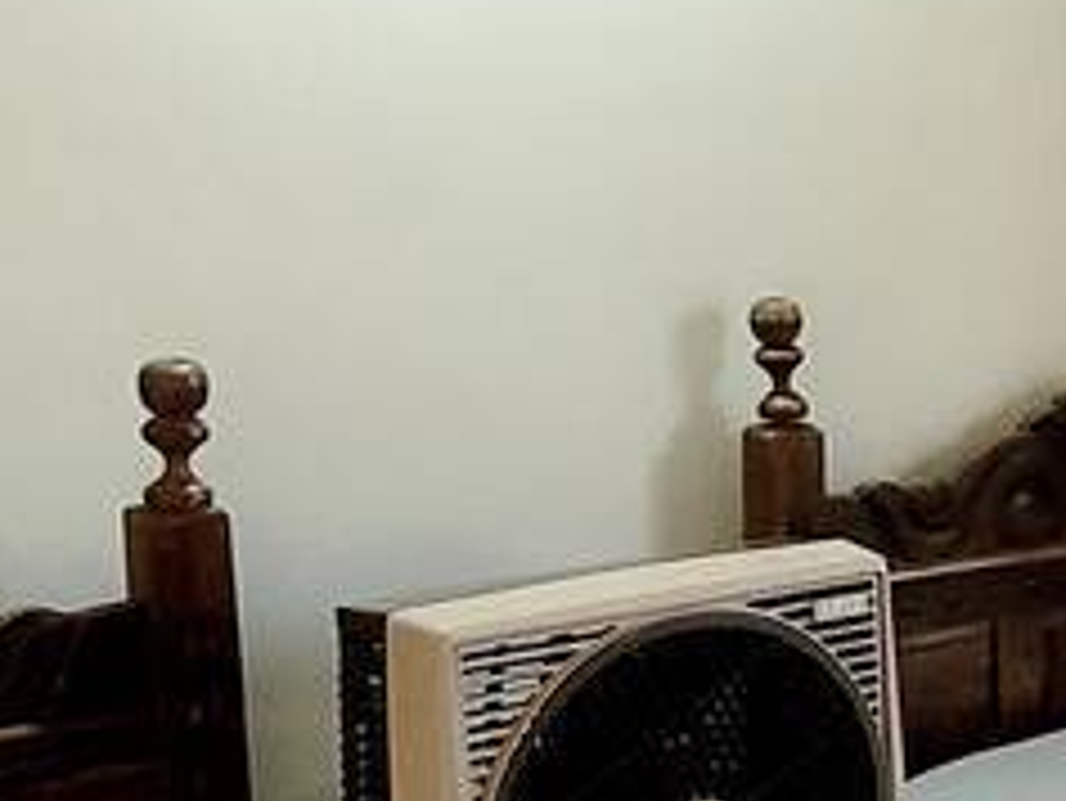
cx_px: 1502
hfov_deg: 21.5
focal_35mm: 79
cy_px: 639
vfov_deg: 18.5
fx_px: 2434
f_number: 2.2
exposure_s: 1/60
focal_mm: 1.74
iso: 200
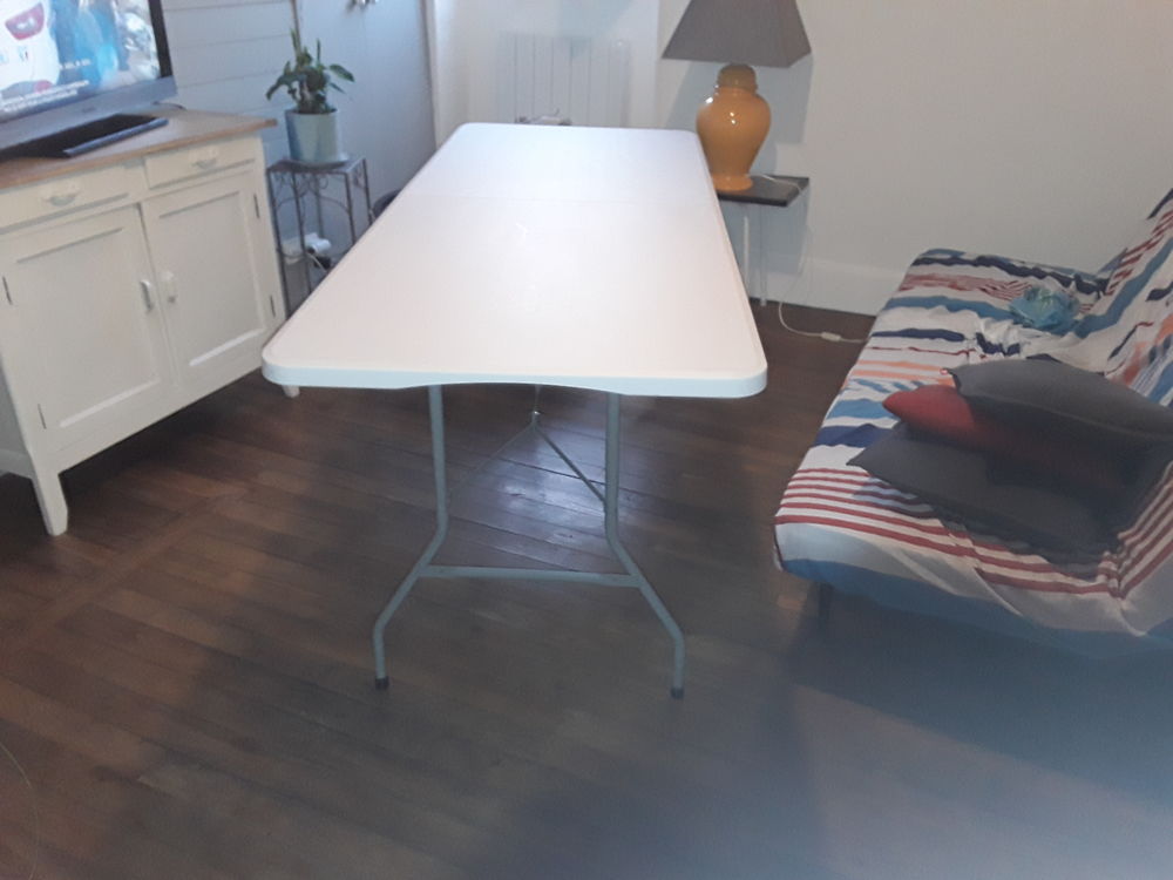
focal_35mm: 27
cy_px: 440
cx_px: 586
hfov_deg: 65.3
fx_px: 915
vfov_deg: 51.4
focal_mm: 2.91
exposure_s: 1/20
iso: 200
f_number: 1.9
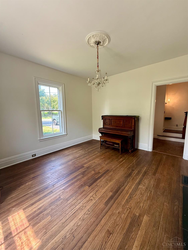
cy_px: 125
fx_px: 101
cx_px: 94
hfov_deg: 85.7
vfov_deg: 102.1
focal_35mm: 14
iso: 125
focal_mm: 2.22
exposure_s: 1/99
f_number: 2.2
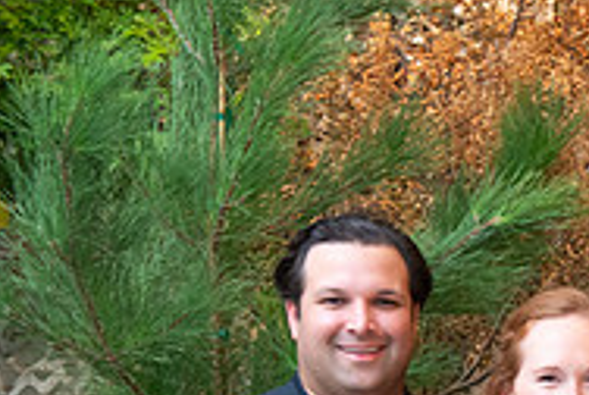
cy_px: 541
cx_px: 877
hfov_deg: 13.7
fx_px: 2311
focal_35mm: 141
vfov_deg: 9.6
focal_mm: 45
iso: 3200
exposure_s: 1/100
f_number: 4.5
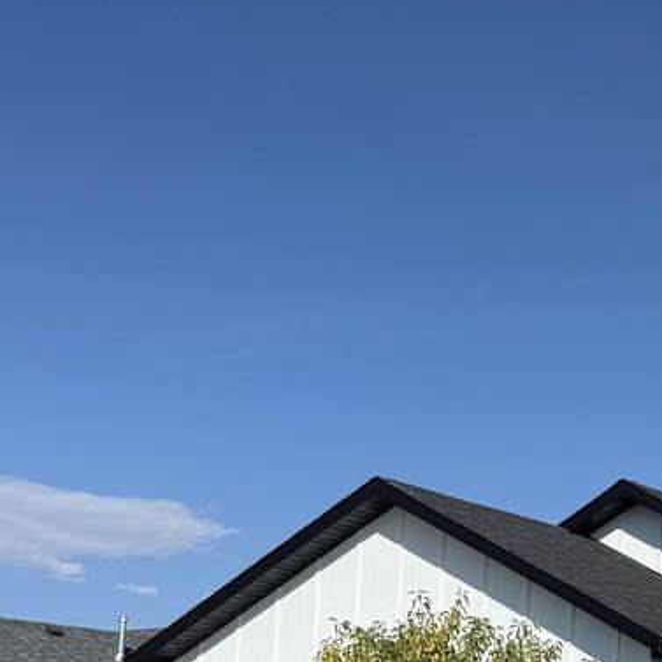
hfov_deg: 21.3
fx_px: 1558
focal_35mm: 72
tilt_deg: +8.1
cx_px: 899
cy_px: 625
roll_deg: -1.0
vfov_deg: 23.2
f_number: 1.78
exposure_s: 1/7353
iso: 80
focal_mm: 6.76
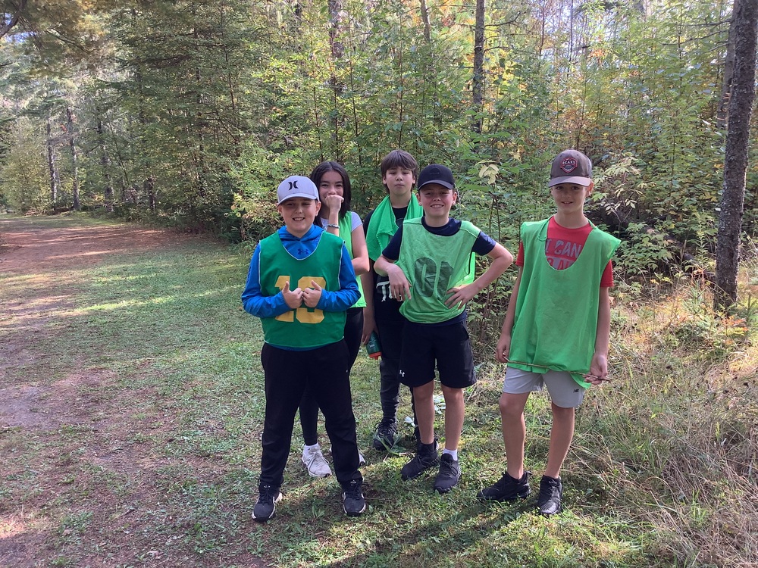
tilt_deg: -9.6
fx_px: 679
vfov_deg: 45.4
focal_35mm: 31
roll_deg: +2.0
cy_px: 284
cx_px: 379
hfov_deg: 58.4
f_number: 2.4
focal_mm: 3.3
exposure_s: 1/120
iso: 64
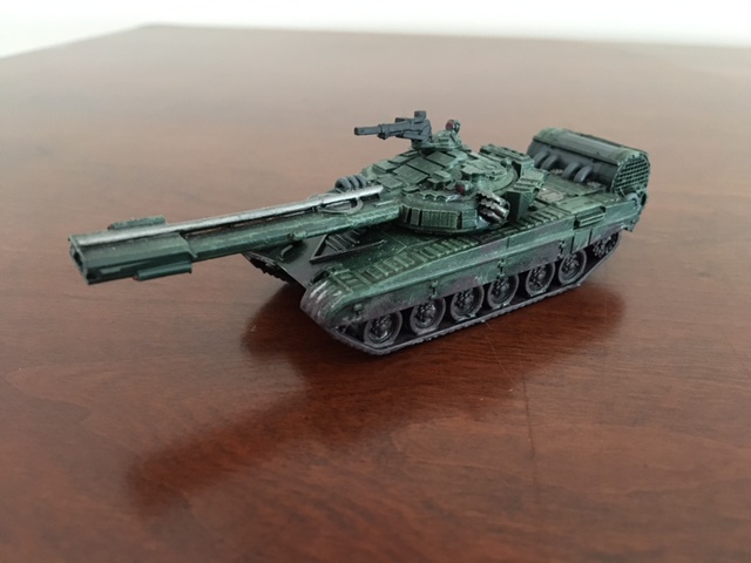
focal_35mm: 29
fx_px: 629
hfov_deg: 61.7
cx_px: 376
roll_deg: +0.0
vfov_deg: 48.2
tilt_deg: -27.6
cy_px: 282
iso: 320
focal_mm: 4.15
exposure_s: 1/15
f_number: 2.2
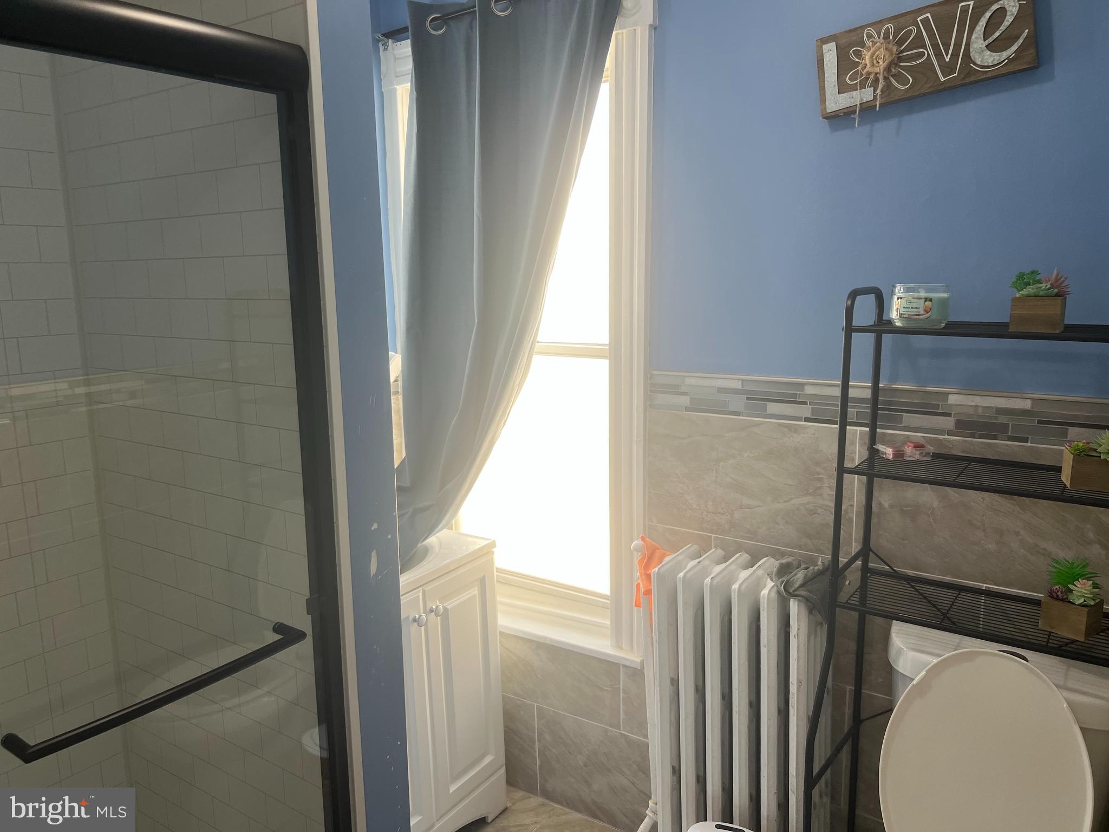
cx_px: 554
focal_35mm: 26
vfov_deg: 53.1
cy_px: 416
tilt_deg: -8.1
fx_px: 833
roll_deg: +1.7
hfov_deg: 67.3
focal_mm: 5.7
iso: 64
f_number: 1.5
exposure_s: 1/120
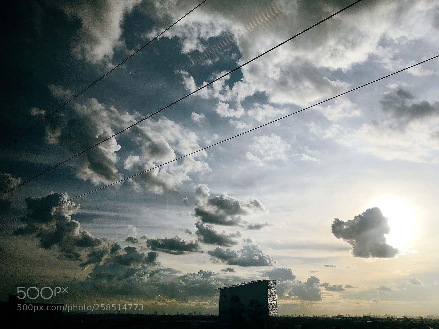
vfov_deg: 48.2
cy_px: 164
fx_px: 368
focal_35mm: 29
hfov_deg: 61.7
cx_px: 220
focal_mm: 4.15
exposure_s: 1/1748
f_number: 2.2
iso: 25
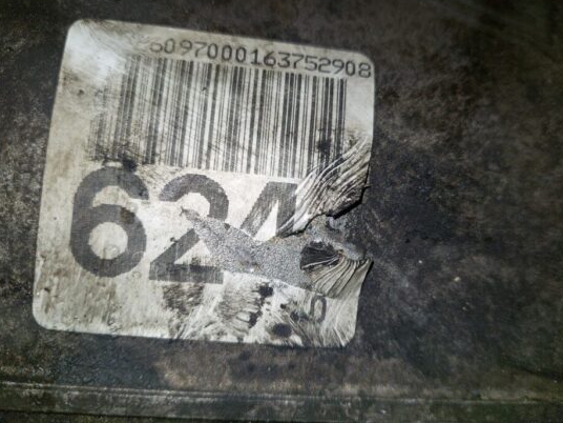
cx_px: 295
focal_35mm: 28
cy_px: 205
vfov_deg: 49.7
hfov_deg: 63.4
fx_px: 455
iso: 40
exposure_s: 1/367
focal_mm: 5.23
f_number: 1.8
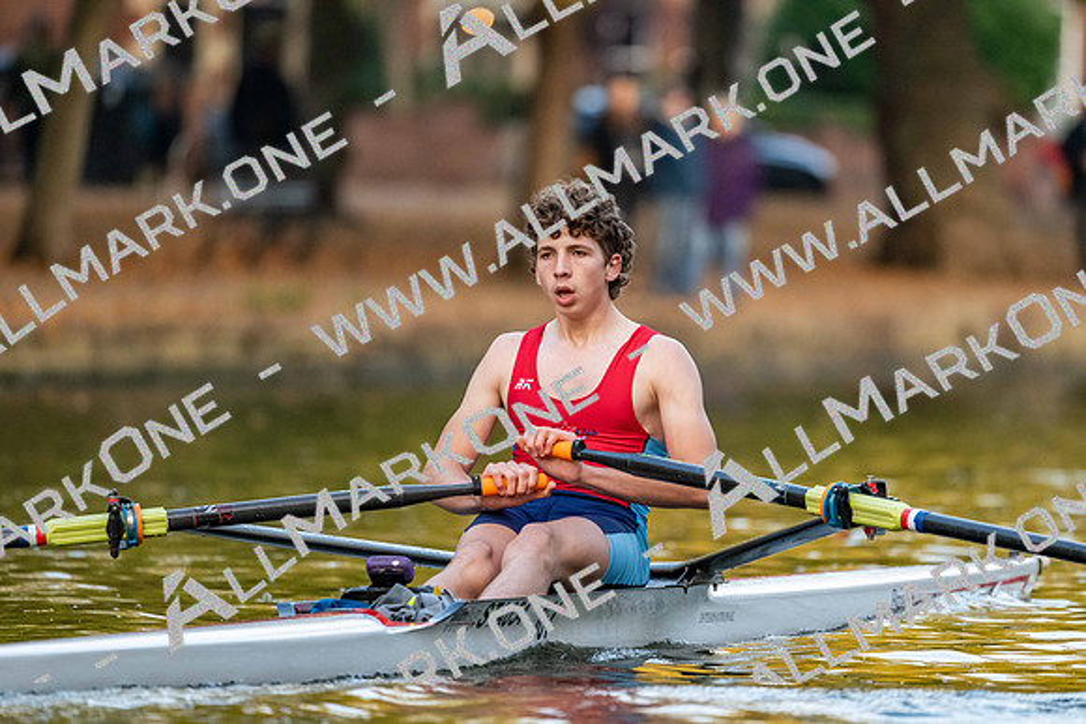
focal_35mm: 400
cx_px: 543
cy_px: 362
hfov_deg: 5.2
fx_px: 12069
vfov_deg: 3.4
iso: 5000
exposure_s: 1/2500
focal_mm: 400
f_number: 4.5
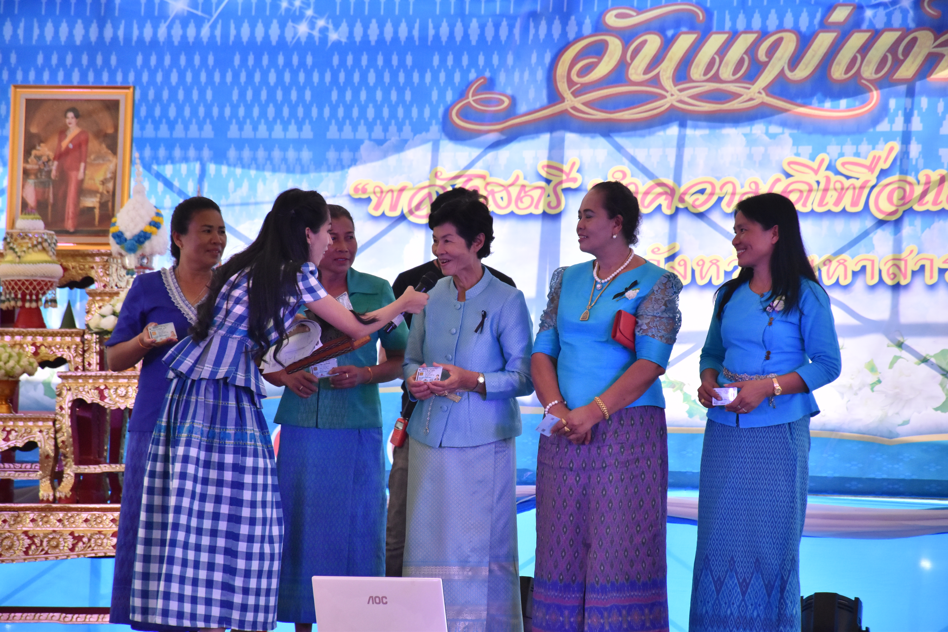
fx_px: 5530
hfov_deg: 9.8
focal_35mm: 210
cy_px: 316
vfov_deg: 6.5
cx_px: 474
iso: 2000
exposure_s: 1/2500
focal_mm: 140
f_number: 5.6
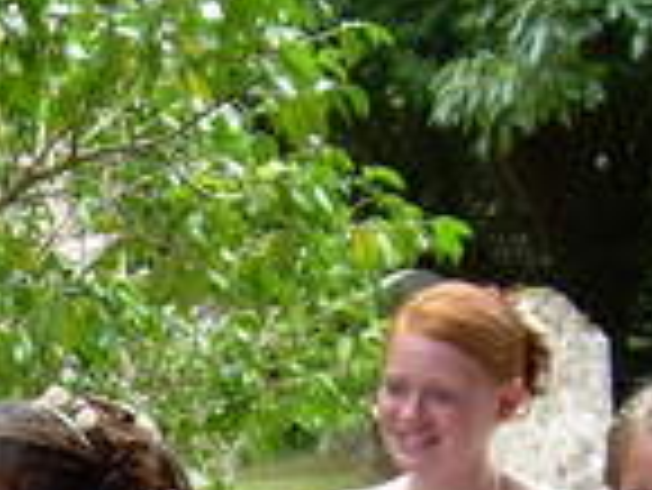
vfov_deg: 8.7
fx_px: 3167
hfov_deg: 11.4
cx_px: -225
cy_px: 701
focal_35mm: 168
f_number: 2.8
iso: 50
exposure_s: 1/71.3
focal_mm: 6.3
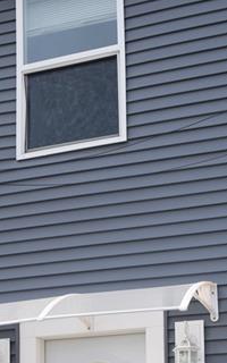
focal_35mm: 88
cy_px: 417
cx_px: 72
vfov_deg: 22.0
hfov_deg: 14.8
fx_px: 871
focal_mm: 24
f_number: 9
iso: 200
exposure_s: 1/400
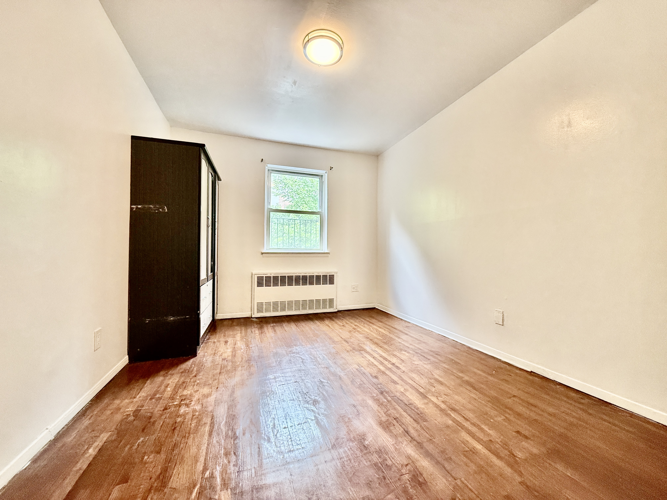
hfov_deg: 102.1
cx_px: 334
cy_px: 250
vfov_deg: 85.7
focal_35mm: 14
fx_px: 270
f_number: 2.2
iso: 320
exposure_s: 1/120
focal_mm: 2.22
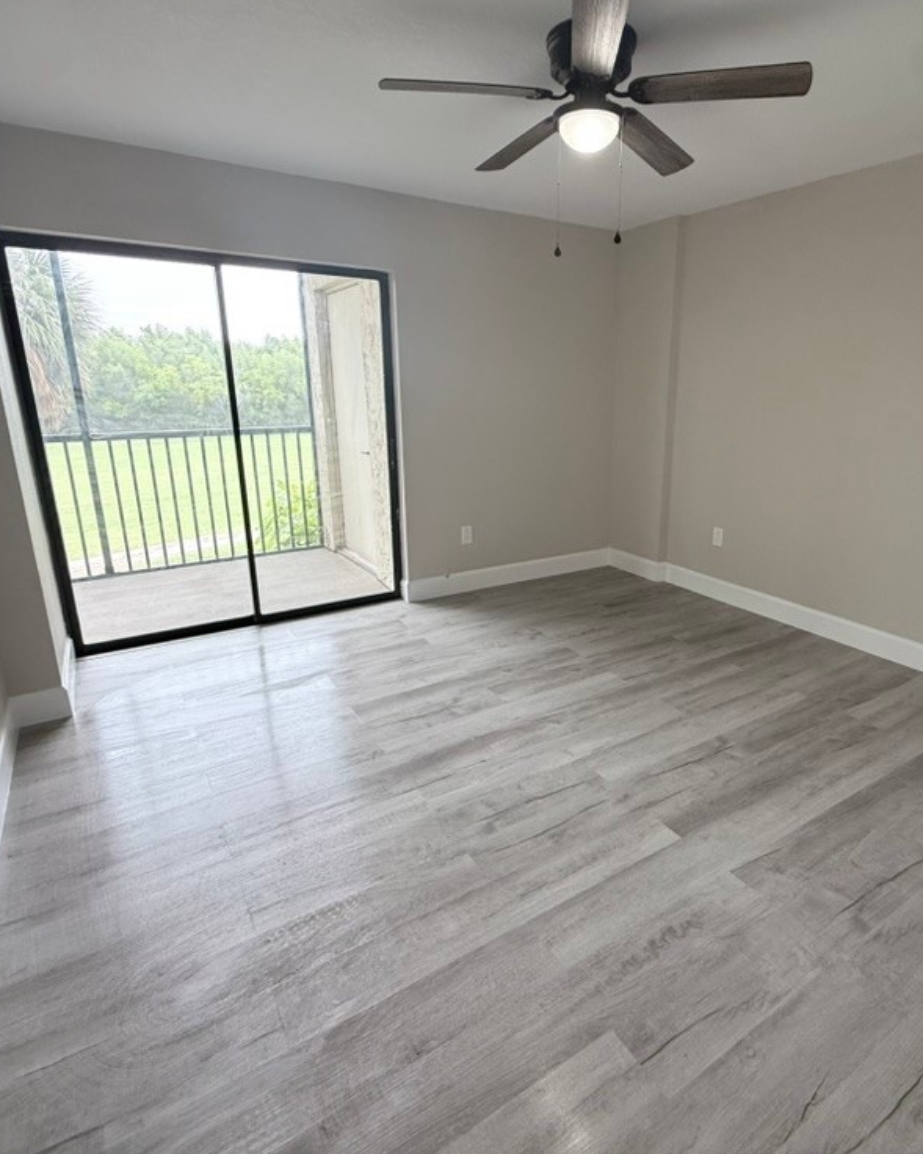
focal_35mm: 19
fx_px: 649
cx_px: 536
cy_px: 563
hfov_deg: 70.4
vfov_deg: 83.3
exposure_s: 1/99
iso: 125
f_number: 2.2
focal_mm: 2.22
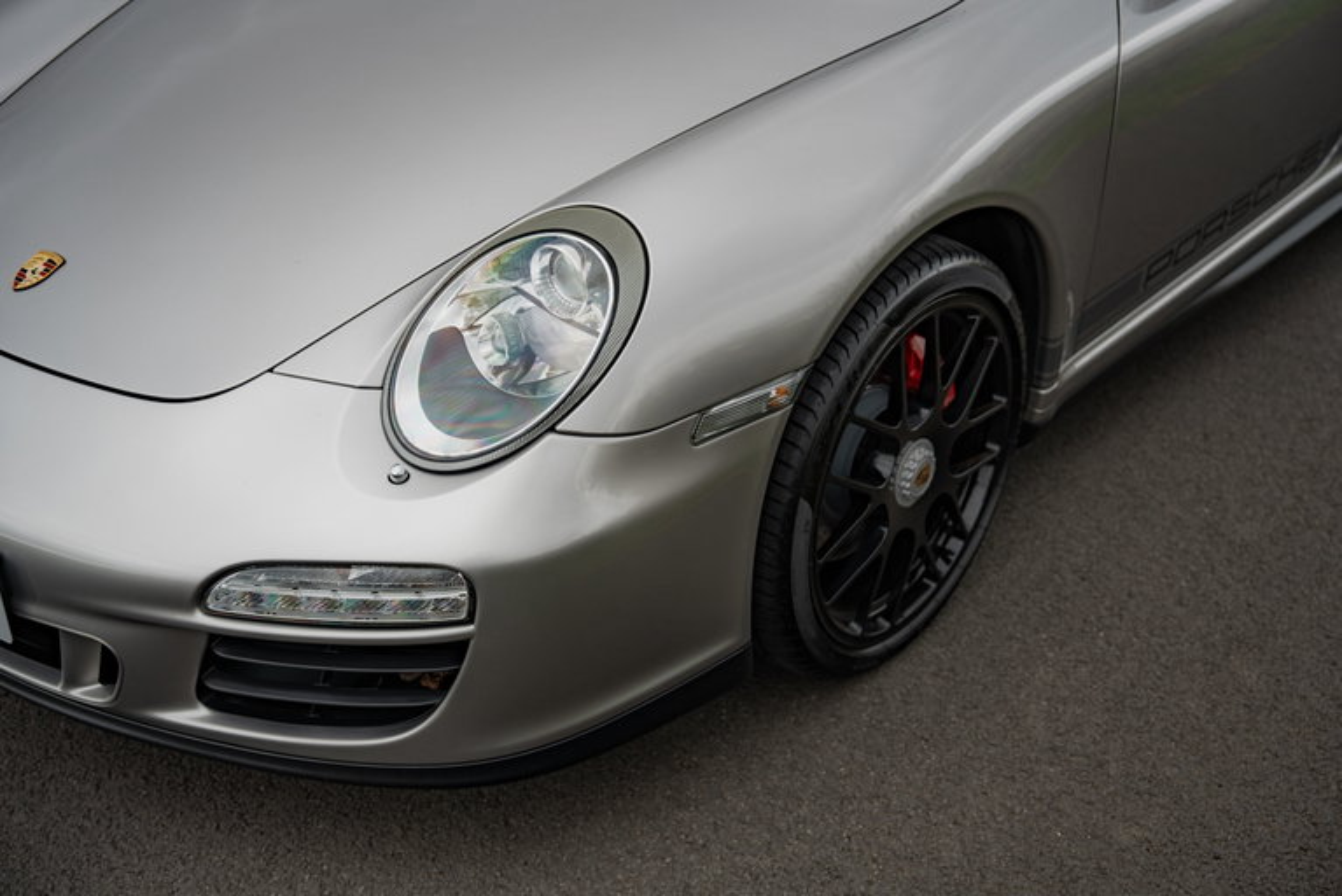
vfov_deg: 29.9
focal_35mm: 45
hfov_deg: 43.6
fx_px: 1678
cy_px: 448
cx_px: 671
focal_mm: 45
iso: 100
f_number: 2.8
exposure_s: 1/500
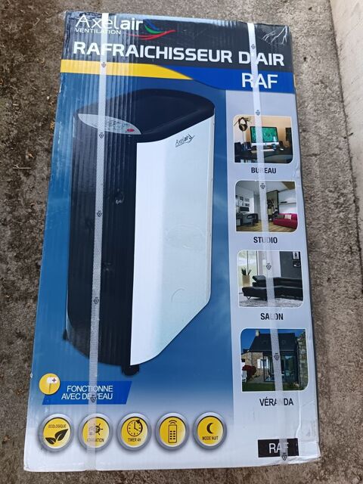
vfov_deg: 71.6
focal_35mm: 24
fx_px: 336
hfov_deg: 56.8
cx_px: 182
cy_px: 242
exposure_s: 1/60
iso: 702
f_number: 1.75
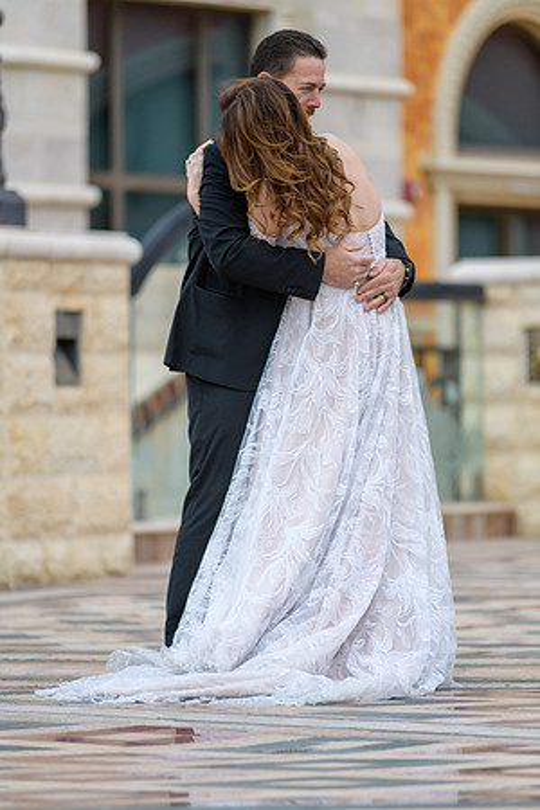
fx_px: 4500
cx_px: 270
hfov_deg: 6.9
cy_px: 405
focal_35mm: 200
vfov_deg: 10.3
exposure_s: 1/3200
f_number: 2.8
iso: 400
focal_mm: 200
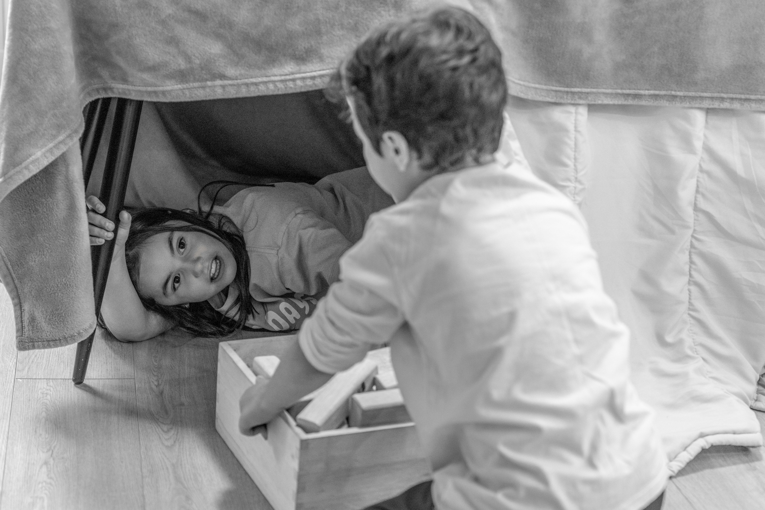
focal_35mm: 48
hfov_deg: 41.1
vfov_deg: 28.1
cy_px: 255
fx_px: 1020
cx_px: 382
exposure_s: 1/160
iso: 2000
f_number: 2.8
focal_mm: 48
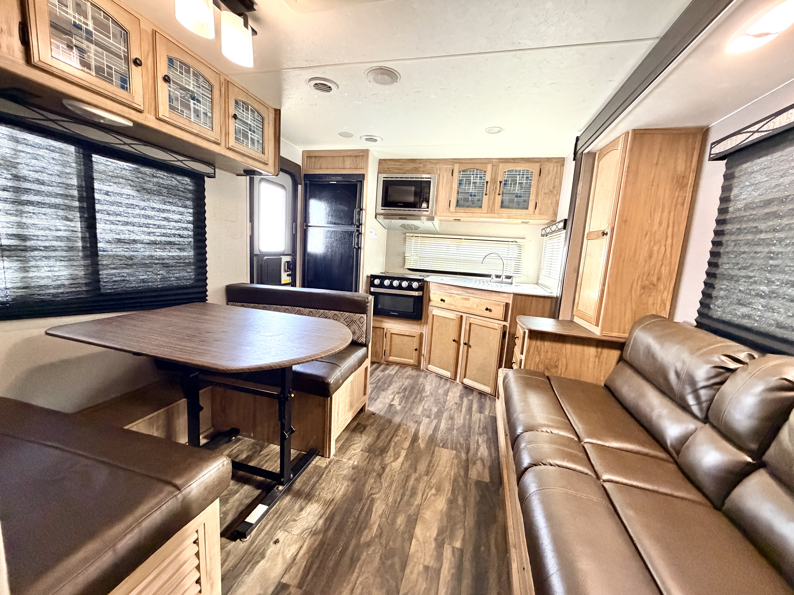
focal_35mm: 14
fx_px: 321
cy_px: 298
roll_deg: -1.5
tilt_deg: -7.6
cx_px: 397
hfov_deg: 102.1
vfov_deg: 85.7
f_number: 2.2
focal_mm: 2.22
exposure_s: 1/60
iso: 640
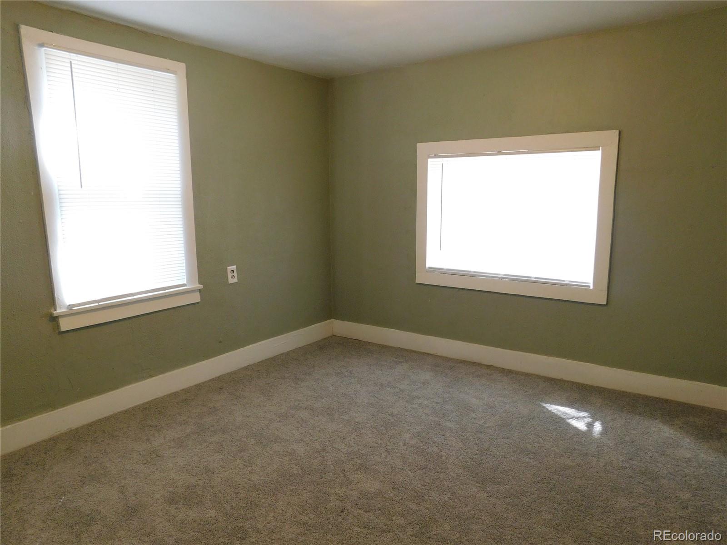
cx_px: 364
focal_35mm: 23
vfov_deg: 58.9
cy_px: 272
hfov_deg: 73.9
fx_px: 483
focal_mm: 4
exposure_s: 1/30
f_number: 3
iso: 250
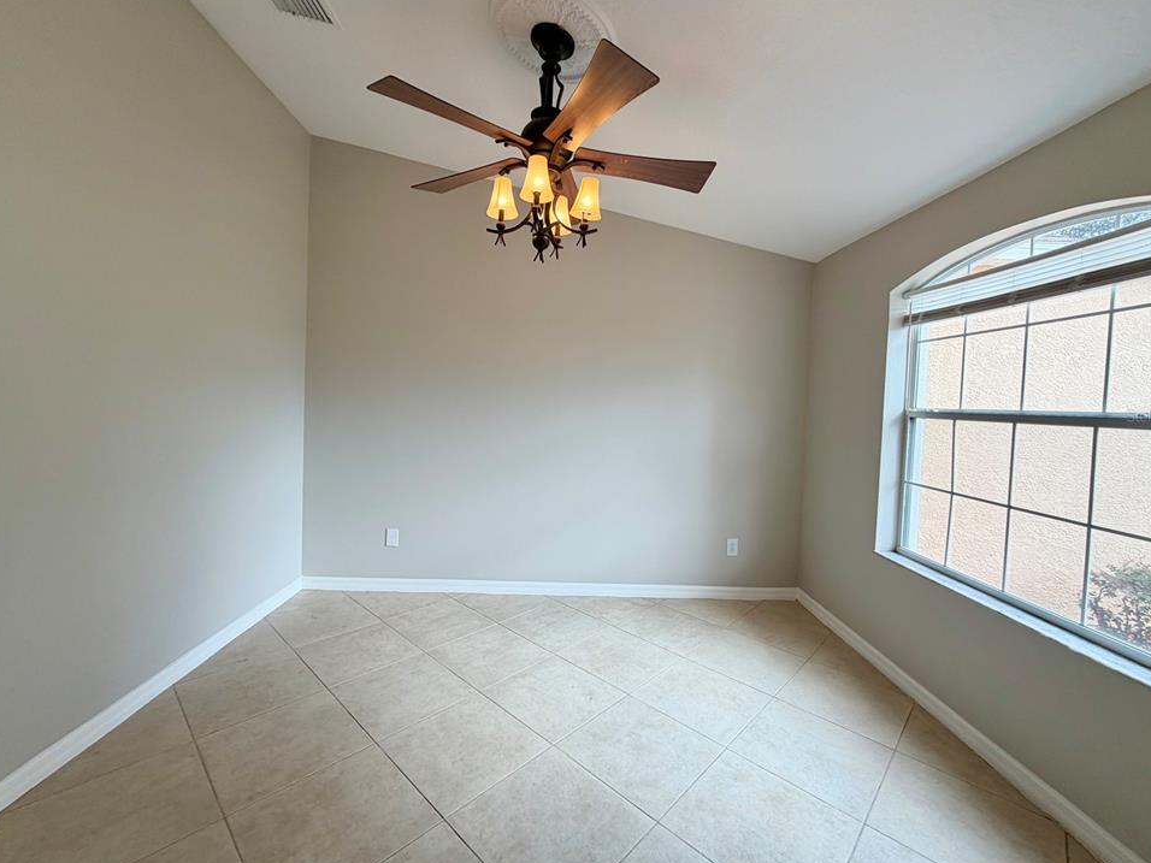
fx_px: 499
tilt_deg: -3.9
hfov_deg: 98.2
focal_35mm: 15
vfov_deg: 81.7
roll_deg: -2.2
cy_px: 415
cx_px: 583
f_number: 2.2
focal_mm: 2.22
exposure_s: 1/120
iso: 64
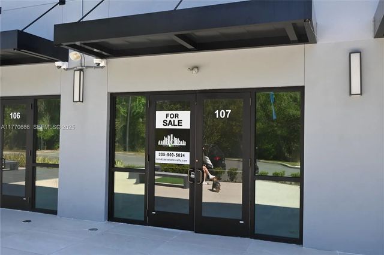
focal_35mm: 33
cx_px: 192
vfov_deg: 39.9
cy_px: 128
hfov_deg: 57.2
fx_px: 352
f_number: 5.6
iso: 200
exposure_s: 1/250
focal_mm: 22
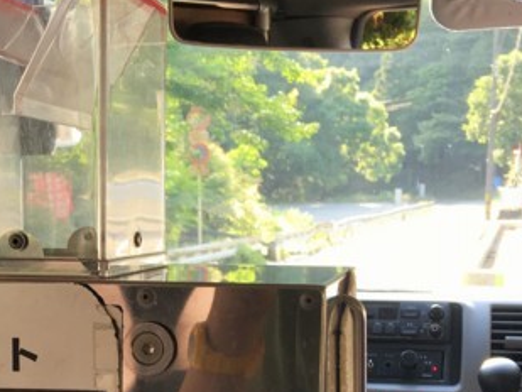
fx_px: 1131
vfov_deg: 19.0
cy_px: 409
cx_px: 103
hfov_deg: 25.5
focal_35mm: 75
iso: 32
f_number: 2.2
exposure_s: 1/60
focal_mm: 4.15
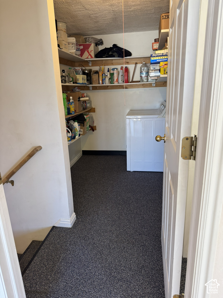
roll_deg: +3.1
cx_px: 112
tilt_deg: -16.5
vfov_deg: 71.6
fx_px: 206
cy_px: 149
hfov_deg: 56.8
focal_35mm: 24
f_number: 1.78
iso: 200
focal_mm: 6.76
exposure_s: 1/120
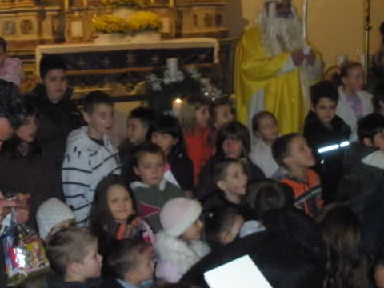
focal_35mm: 60
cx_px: 266
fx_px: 666
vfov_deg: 24.0
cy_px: 58
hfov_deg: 31.8
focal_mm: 6.3
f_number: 5.6
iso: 800
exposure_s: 1/30
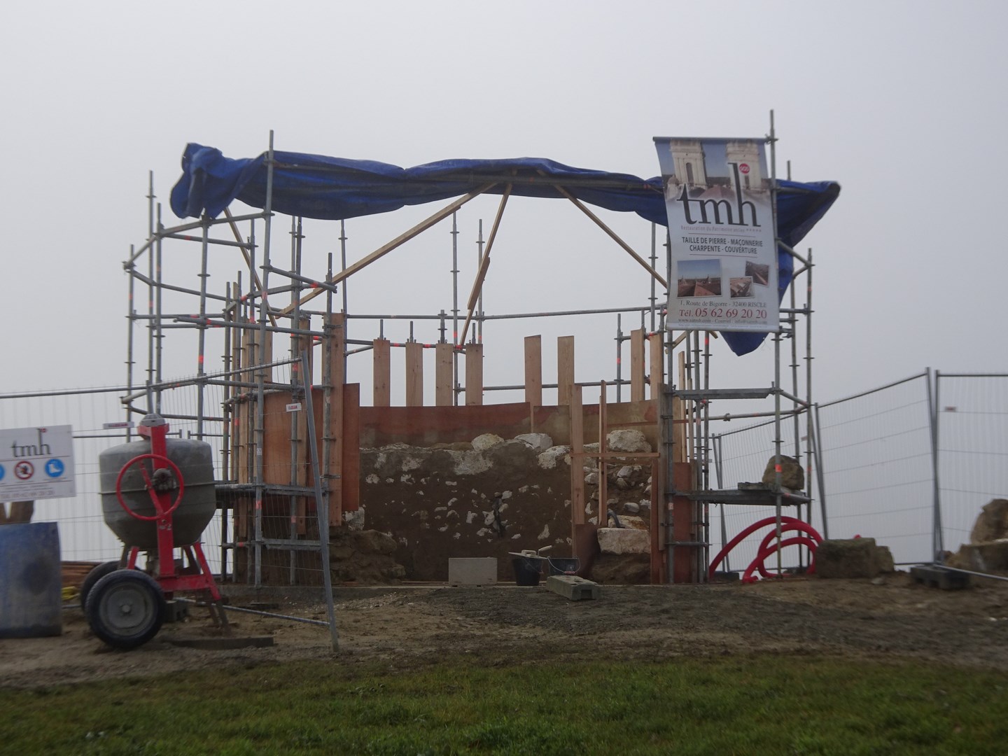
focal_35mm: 56
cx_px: 504
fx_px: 1631
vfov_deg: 26.1
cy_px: 378
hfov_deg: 34.3
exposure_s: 1/250
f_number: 4.5
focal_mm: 9.52
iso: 80
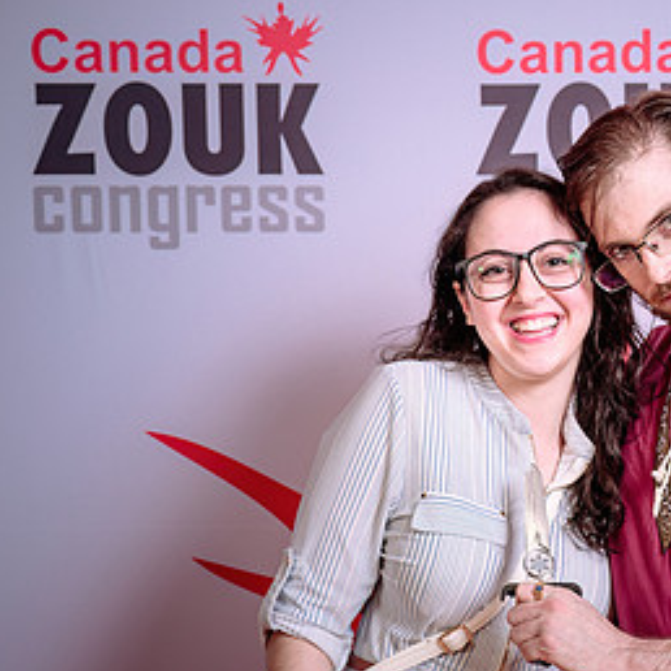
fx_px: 1733
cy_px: 417
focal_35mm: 79
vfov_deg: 21.9
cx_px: 614
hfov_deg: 21.4
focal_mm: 40
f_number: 5
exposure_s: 1/160
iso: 100
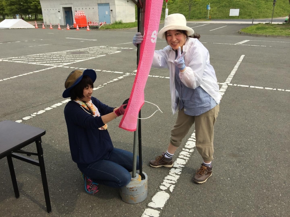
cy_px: 108
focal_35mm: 29
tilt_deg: -20.6
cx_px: 145
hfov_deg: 61.7
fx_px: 243
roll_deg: +0.5
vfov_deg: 48.2
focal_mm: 4.15
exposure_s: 1/1464
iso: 32
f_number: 2.2
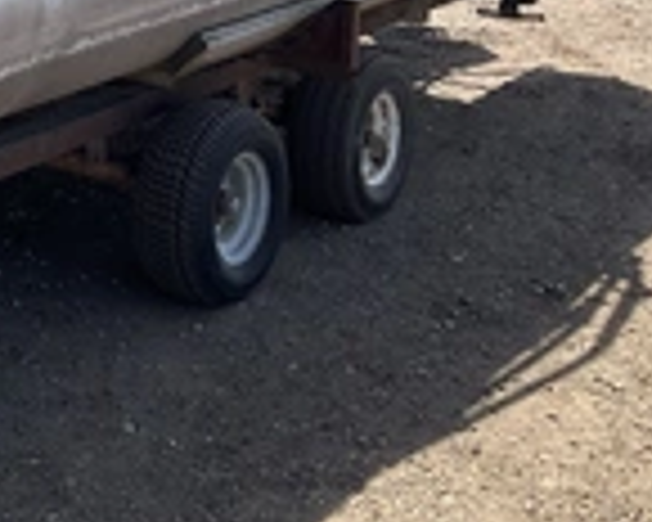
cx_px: -121
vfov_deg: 18.4
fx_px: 1505
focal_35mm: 78
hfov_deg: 22.6
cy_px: -144
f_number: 1.8
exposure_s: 1/1035
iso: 25
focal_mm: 3
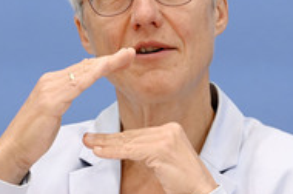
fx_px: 2511
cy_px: 75
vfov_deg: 4.4
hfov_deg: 6.7
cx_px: 141
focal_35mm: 309
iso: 4000
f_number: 6.3
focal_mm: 130
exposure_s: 1/500
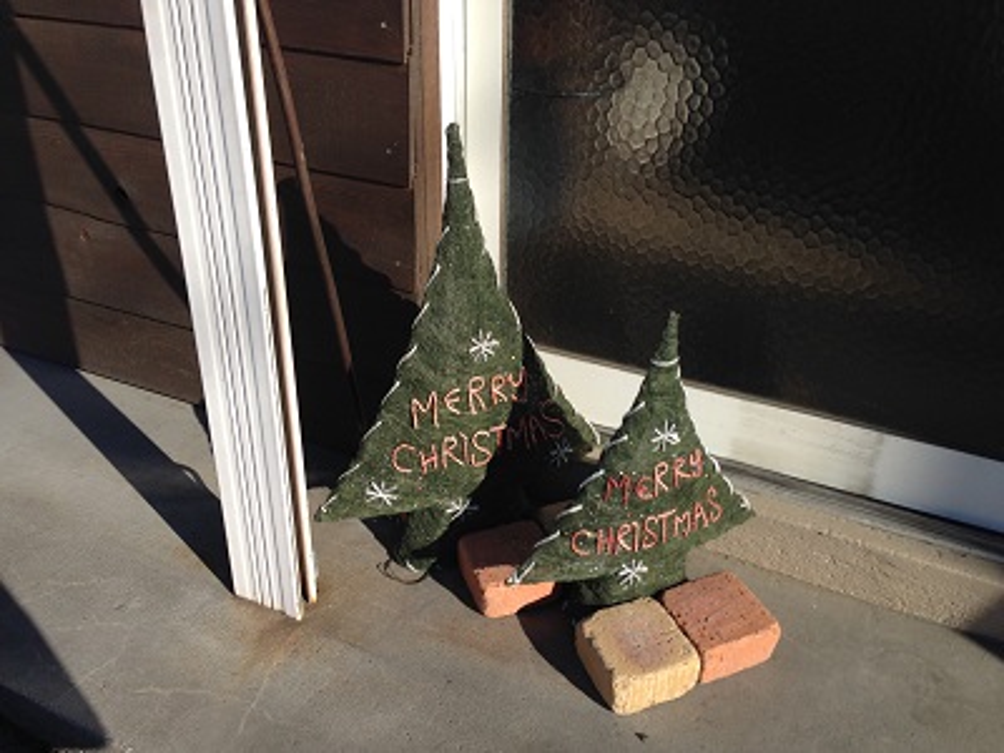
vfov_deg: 42.9
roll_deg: -1.0
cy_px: 376
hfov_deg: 55.4
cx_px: 502
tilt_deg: -28.4
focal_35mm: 33
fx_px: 957
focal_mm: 4.12
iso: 50
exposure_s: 1/1355
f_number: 2.4
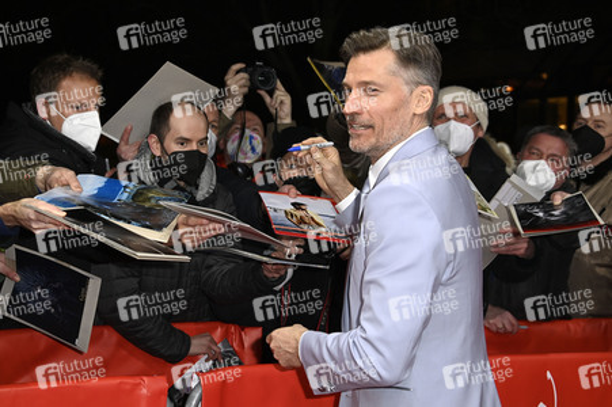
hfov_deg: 32.4
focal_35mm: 62
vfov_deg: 21.9
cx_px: 306
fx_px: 1053
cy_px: 204
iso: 1000
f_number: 5.6
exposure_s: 1/200
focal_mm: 62
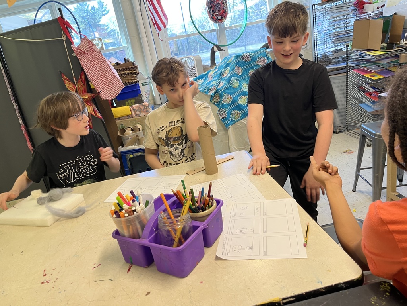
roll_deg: +10.6
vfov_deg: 53.1
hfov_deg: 67.3
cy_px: 153
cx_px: 204
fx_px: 306
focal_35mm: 26
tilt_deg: -16.6
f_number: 1.6
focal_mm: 5.1
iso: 80
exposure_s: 1/60
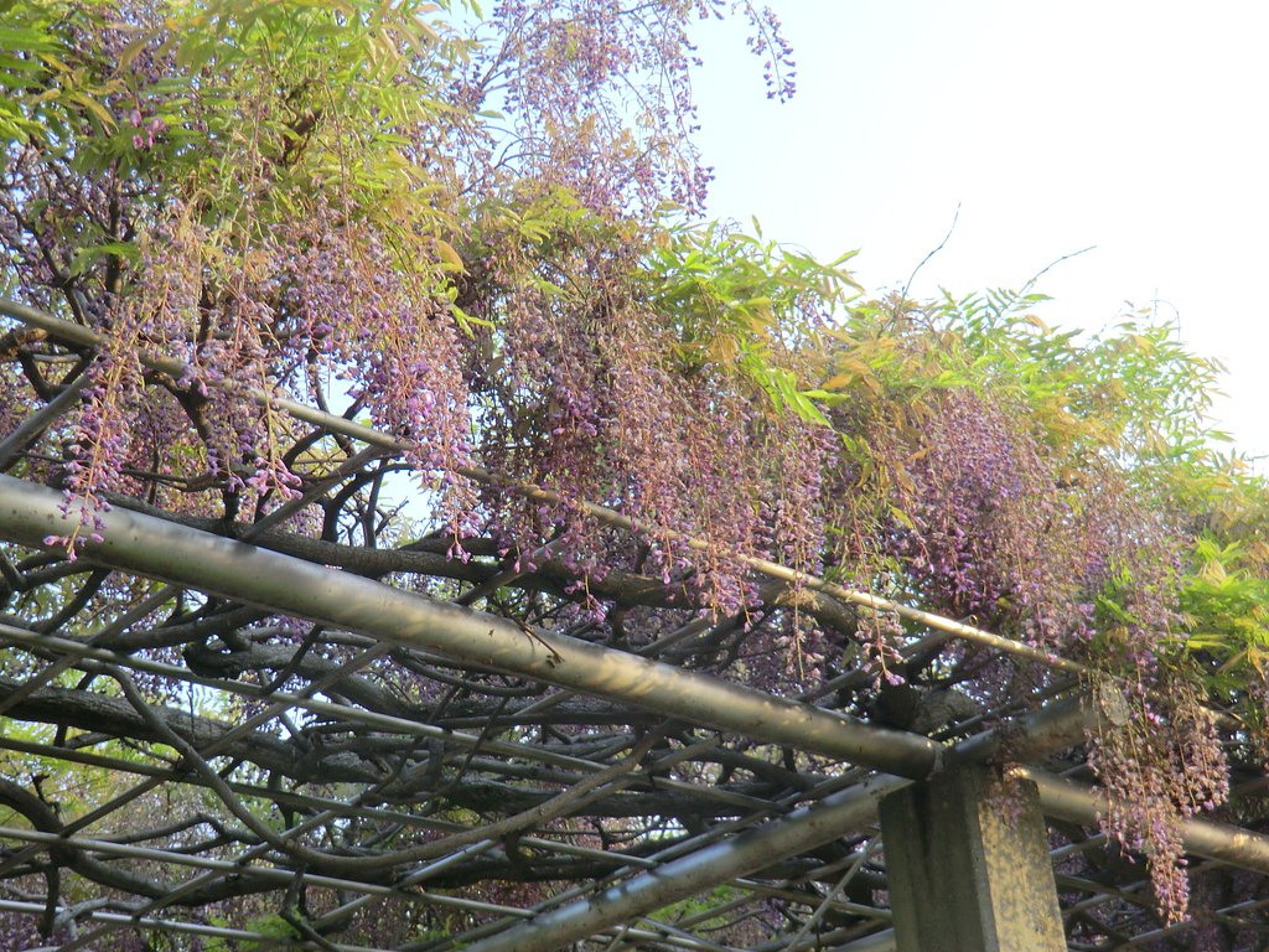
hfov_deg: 34.9
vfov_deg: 26.6
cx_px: 634
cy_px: 476
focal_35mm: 55
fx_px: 2016
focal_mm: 9.8
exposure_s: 1/100
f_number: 4.2
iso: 64
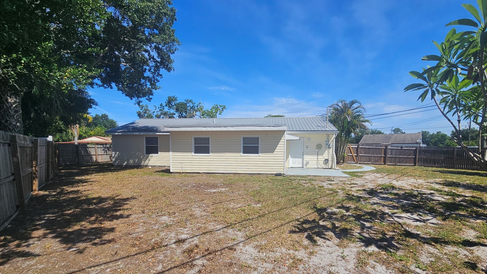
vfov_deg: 70.1
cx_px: 257
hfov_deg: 102.9
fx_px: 194
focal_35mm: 15
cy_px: 158
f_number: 2.2
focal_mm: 2.2
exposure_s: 1/2715
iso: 50
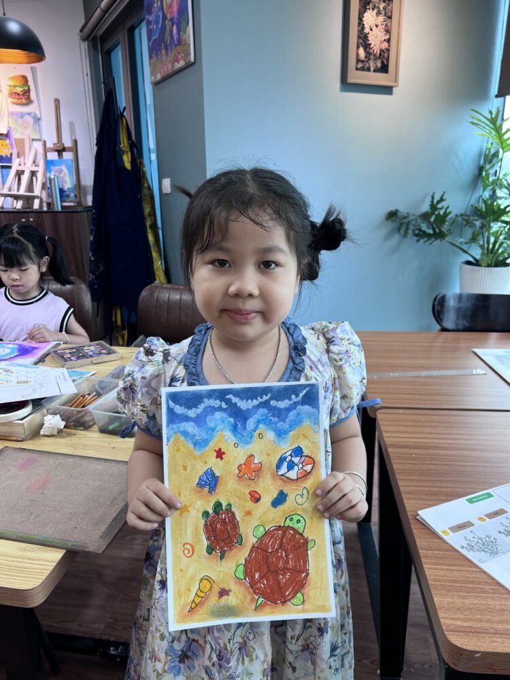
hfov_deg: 53.1
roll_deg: +0.5
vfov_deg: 67.3
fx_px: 511
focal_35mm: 26
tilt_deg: -16.3
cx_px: 255
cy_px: 340
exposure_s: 1/100
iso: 50
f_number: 1.5
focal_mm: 5.7
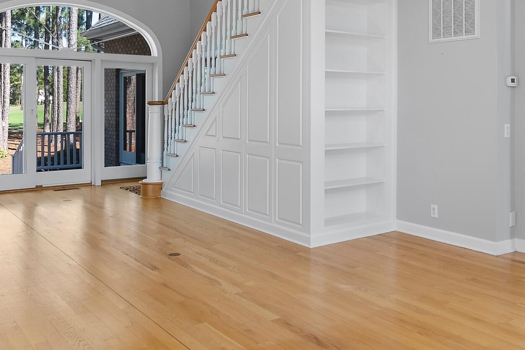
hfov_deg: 52.9
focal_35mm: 36
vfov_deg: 36.5
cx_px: 300
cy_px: 119
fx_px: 525
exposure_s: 1/15
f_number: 4.5
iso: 100
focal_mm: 10
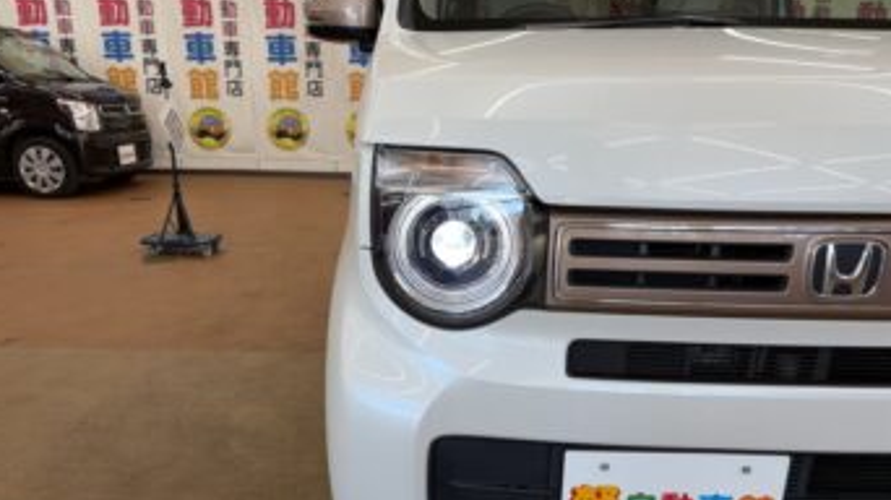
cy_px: 327
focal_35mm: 29
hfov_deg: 66.1
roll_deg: -0.5
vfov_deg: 39.7
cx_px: 440
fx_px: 685
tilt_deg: -17.5
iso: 32
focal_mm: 5.96
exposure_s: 1/126
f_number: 1.6
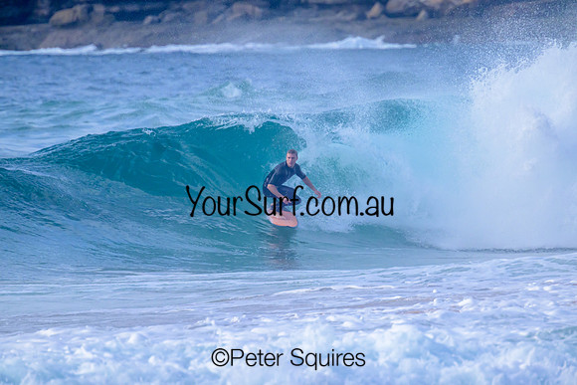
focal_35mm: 800
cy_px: 192
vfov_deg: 1.7
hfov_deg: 2.6
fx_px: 12825
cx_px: 288
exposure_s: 1/2000
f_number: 11
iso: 1800
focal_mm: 800
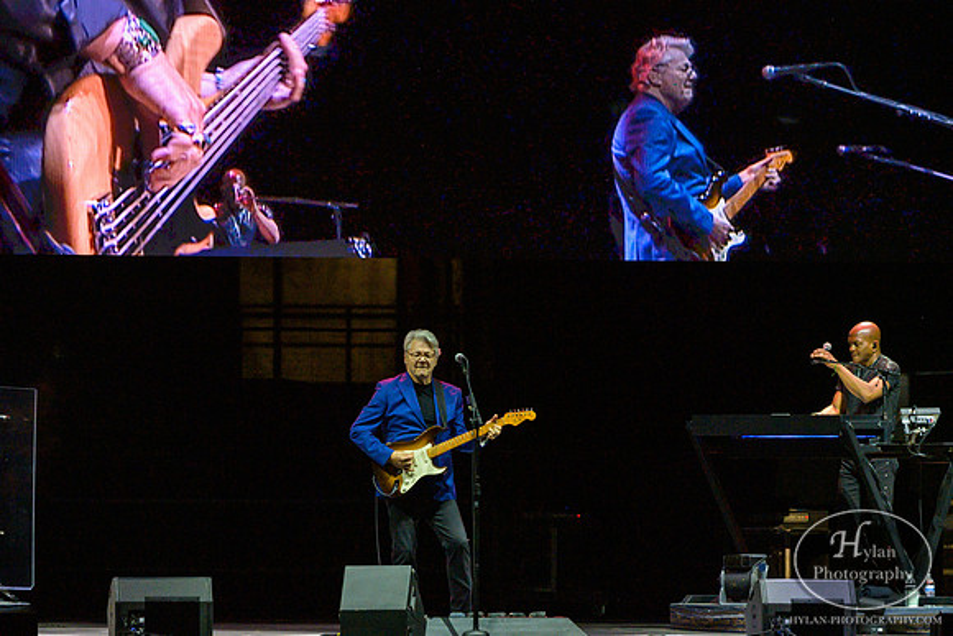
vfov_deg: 4.6
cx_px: 476
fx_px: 7943
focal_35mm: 300
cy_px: 318
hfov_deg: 6.9
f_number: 7.1
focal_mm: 300
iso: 4000
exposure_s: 1/500
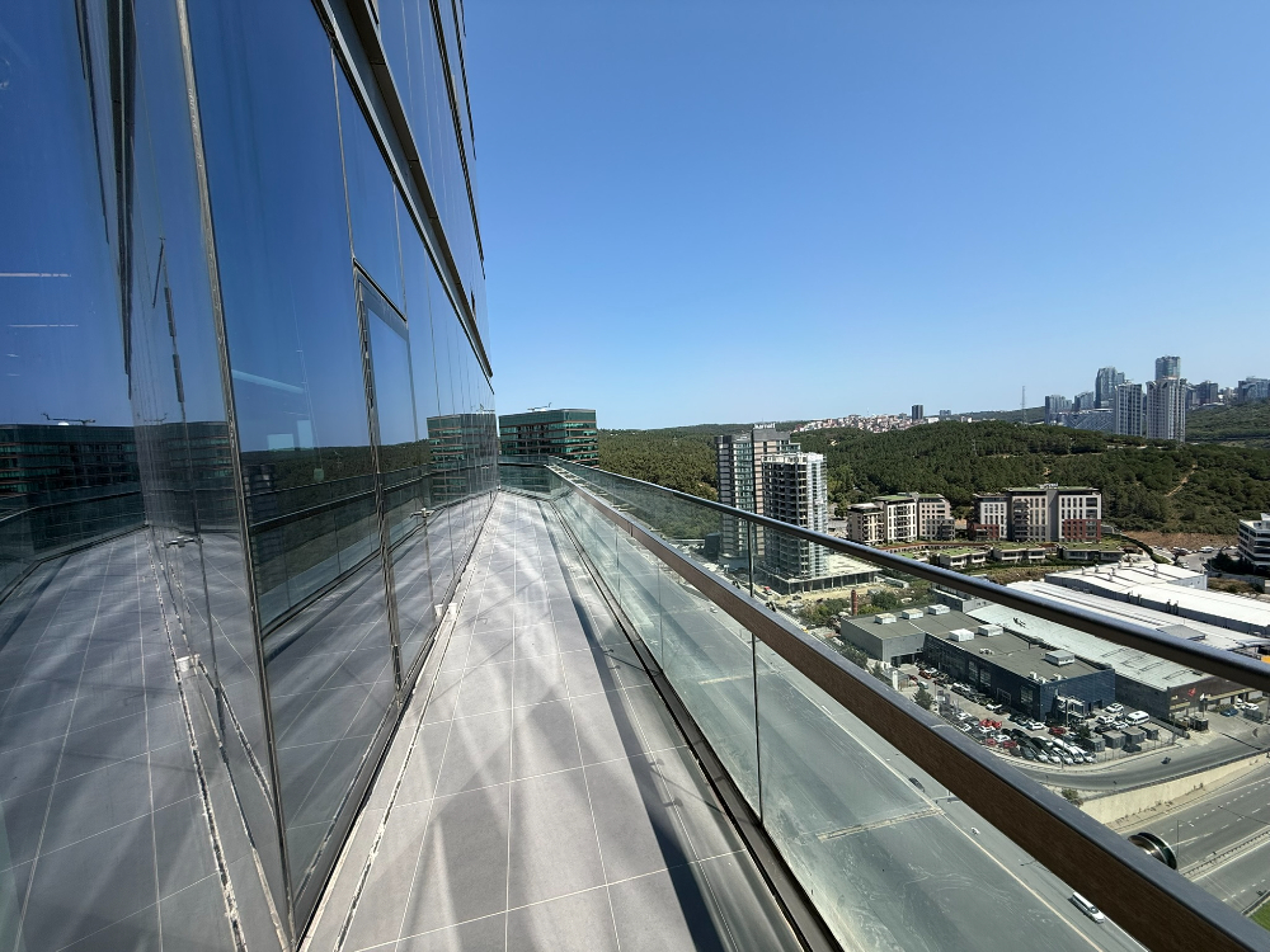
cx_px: 635
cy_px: 476
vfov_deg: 85.7
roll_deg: +2.8
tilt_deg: -3.4
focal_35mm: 14
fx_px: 514
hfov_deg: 102.1
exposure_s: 1/2024
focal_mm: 2.22
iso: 50
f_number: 2.2
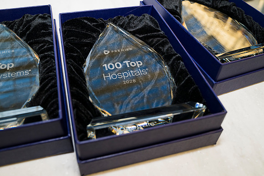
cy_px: 88
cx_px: 132
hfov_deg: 58.7
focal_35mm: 32
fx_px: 235
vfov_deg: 41.1
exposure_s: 1/160
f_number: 5
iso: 400
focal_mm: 32
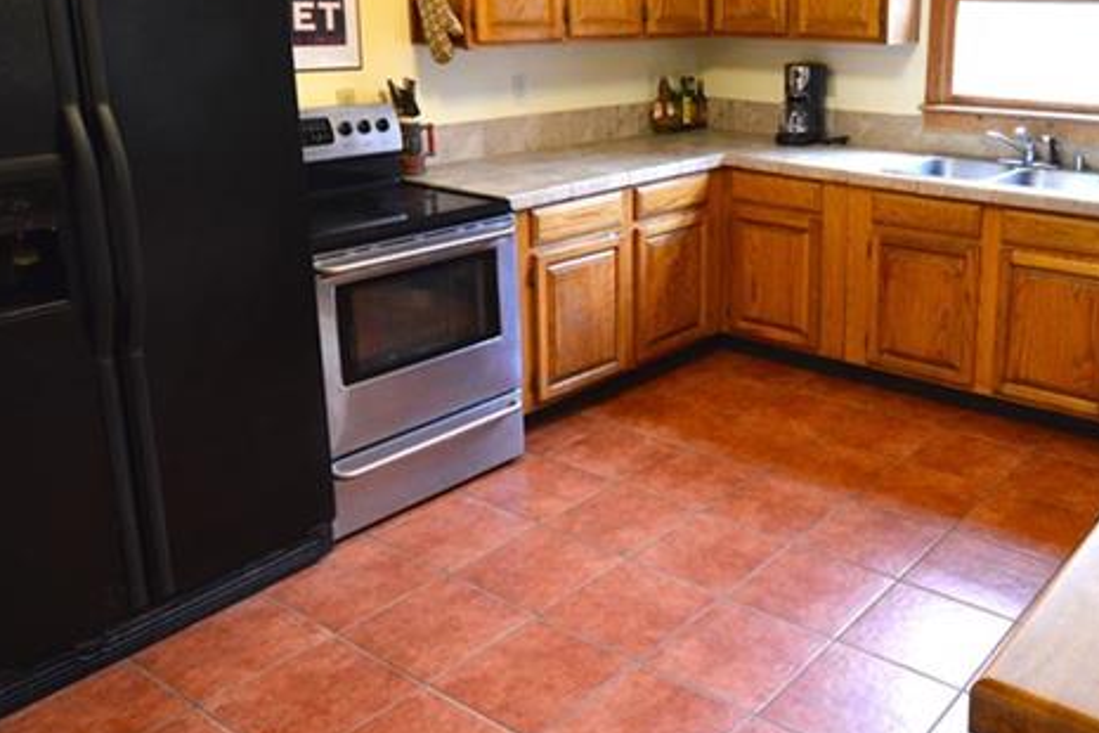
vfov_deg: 39.5
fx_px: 1007
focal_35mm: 33
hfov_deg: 55.5
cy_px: 239
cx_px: 770
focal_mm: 10
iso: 800
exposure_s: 1/40
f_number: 3.5
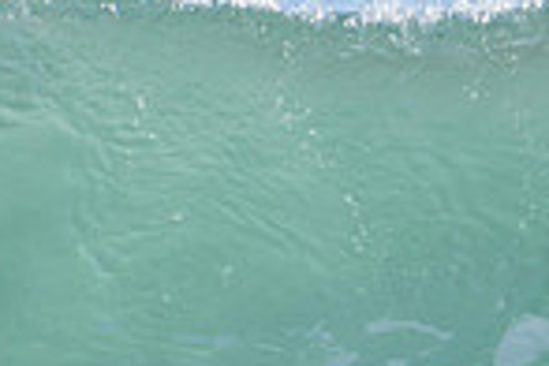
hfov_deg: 0.9
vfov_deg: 0.6
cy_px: 366
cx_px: 1100
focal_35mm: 2415
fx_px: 36826
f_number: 5.6
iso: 200
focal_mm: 500
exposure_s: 1/2000
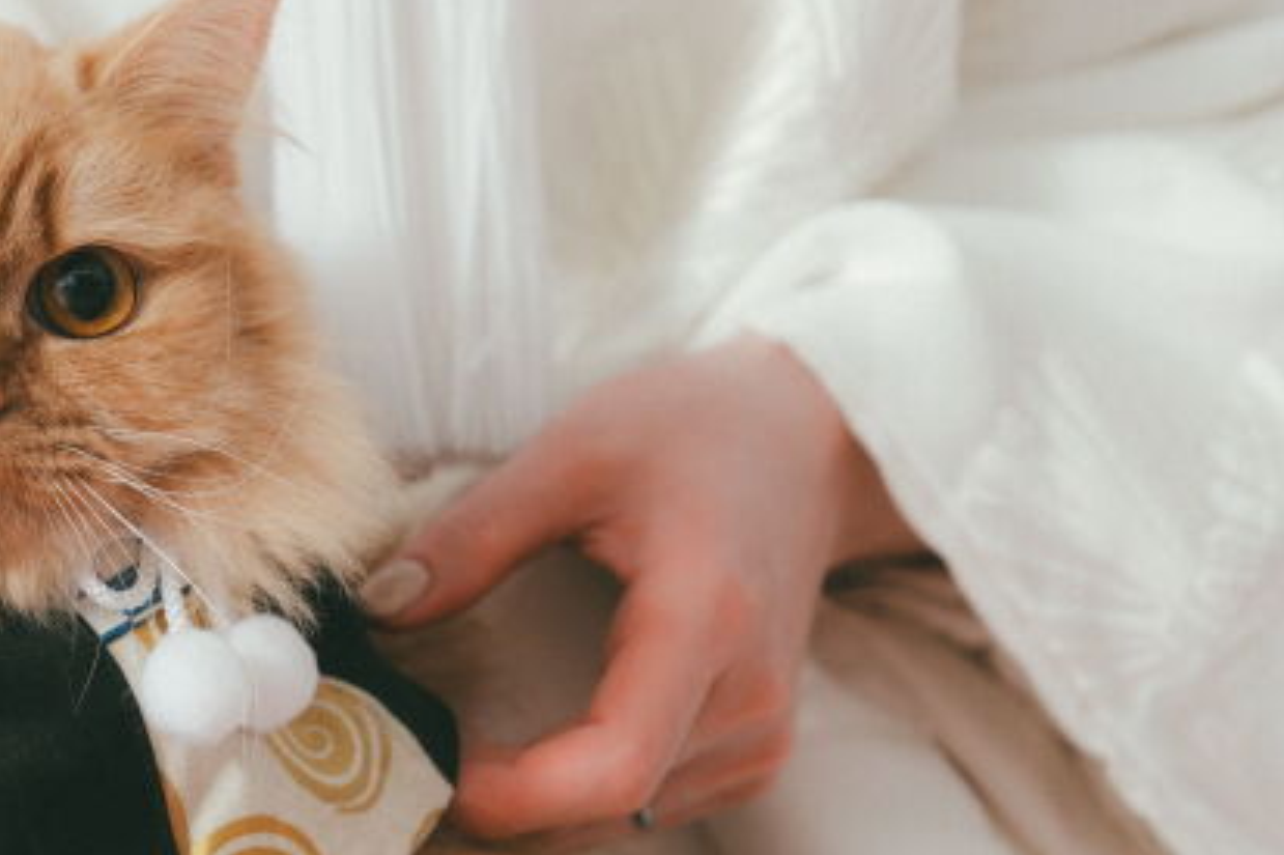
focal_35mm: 149
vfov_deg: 9.2
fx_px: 5312
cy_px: 667
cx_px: 93
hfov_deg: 13.6
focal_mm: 51.6
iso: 160
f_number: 3.2
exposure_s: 1/125
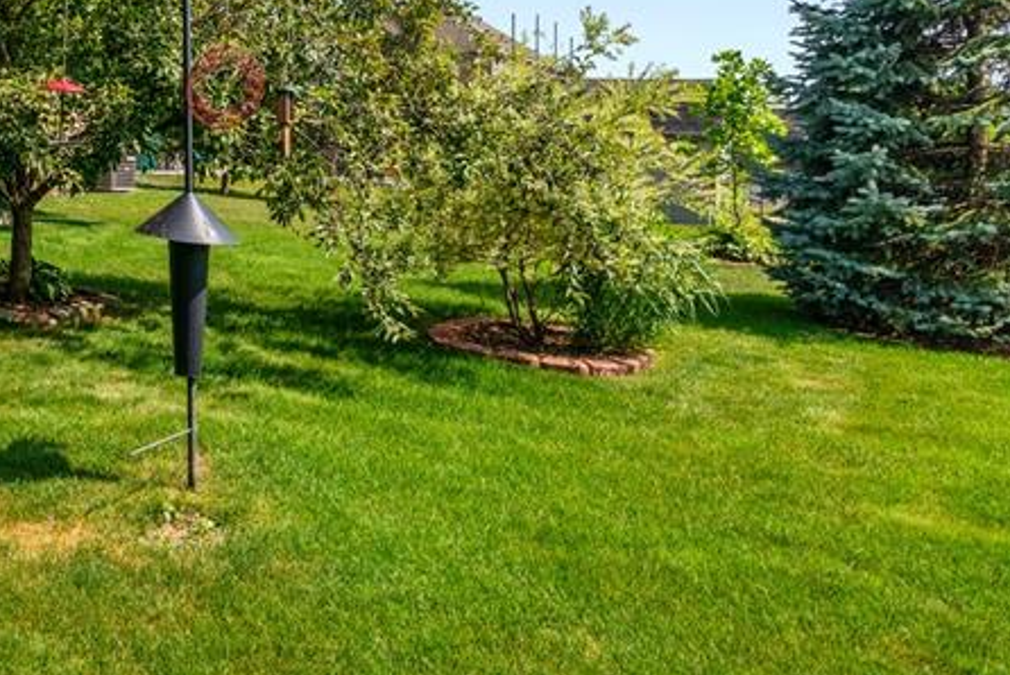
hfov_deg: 45.4
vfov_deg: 32.8
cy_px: 92
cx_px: 120
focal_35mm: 39
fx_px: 1095
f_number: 9
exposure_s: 1/320
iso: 400
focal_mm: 17
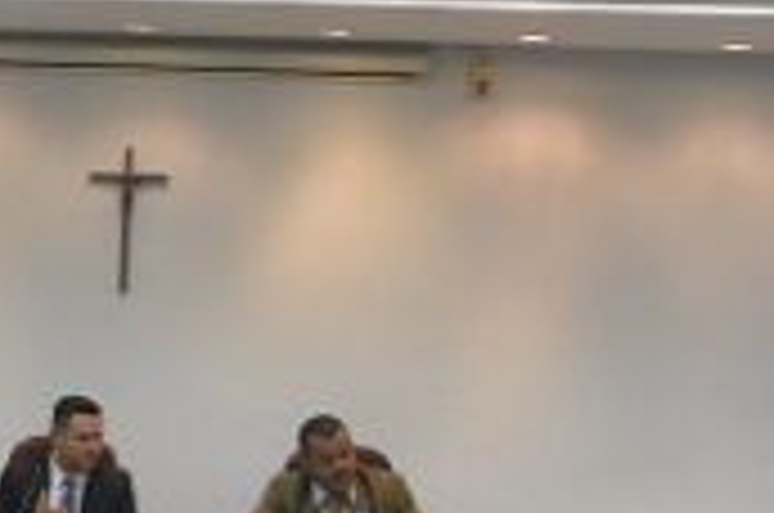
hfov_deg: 13.5
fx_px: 3219
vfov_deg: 9.1
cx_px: 22
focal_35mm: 150
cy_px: 328
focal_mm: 22
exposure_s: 1/125
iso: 3200
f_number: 5.6
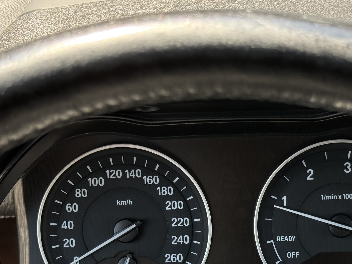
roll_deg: +0.8
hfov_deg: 22.4
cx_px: 240
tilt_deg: -27.2
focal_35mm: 87
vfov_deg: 16.8
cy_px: 232
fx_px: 885
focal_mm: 6.76
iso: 160
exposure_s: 1/218
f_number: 1.78
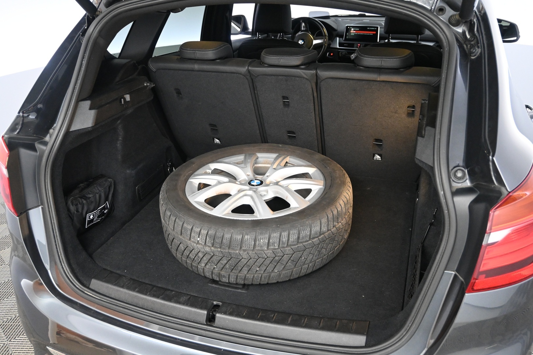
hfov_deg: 59.5
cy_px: 178
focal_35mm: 32
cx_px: 266
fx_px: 466
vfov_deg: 41.7
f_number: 4
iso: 3200
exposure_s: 1/50
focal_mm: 21
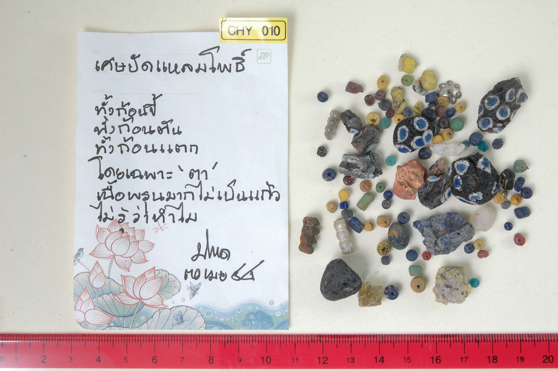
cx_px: 279
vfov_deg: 22.6
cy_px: 186
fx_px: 929
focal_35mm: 60
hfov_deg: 33.4
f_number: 25
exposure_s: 1/20
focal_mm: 40
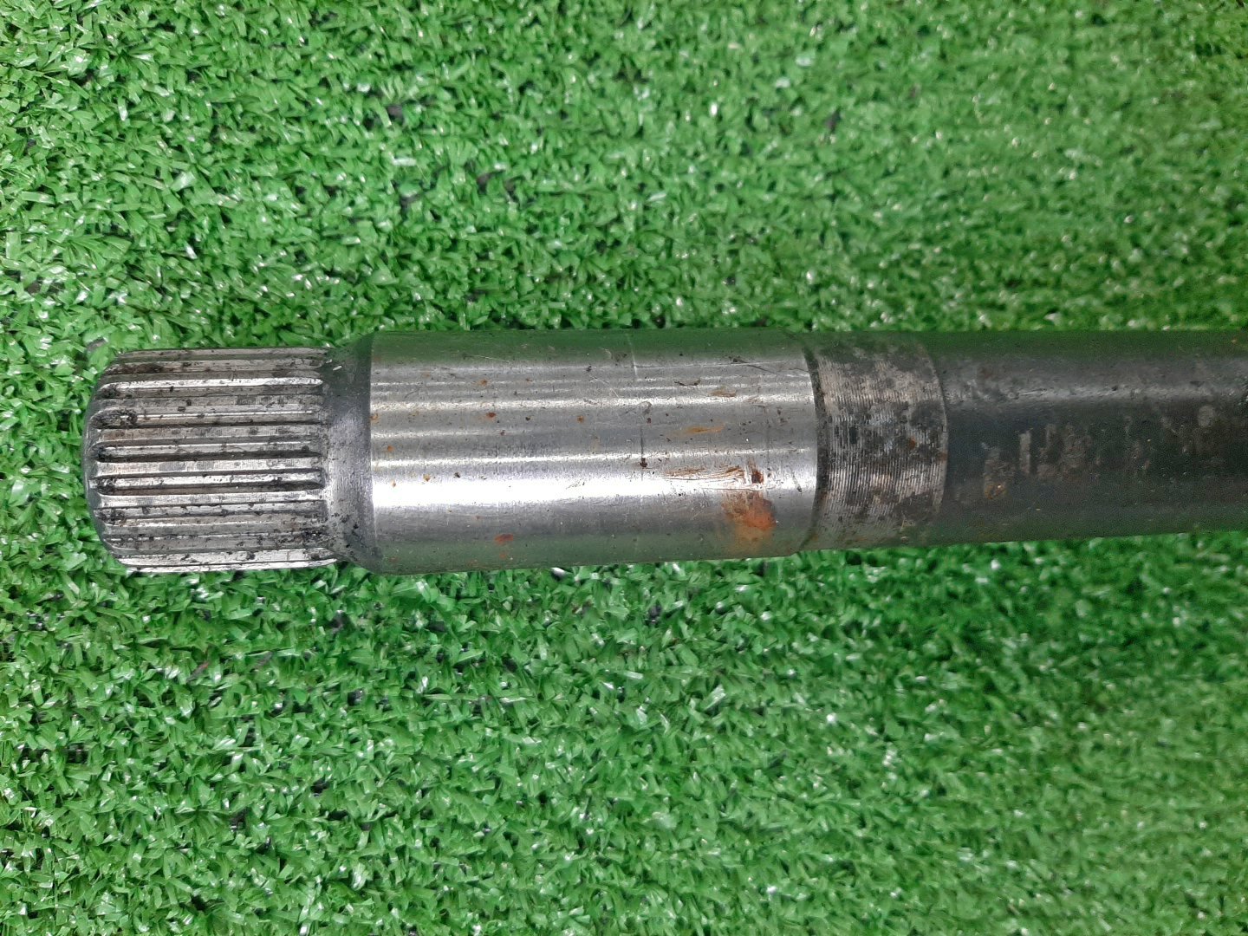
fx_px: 937
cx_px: 624
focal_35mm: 26
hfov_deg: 67.3
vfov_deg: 53.1
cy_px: 468
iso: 241
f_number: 1.7
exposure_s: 1/50
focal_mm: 3.93
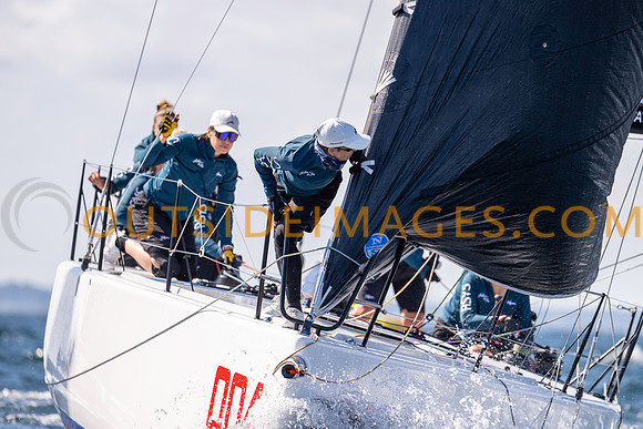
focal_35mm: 400
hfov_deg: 5.2
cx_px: 322
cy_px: 214
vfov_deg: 3.4
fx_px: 7146
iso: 200
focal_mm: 400
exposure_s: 1/1000
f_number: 4.5
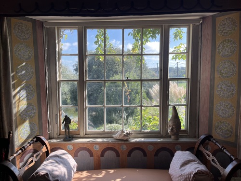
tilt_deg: -5.8
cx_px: 120
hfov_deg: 67.3
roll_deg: +0.7
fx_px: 181
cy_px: 90
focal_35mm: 26
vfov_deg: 53.1
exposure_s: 1/833
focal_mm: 5.1
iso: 50
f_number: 1.6
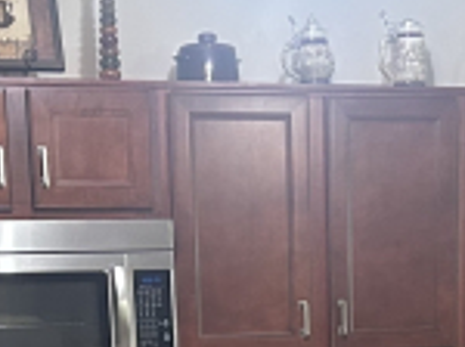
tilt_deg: -13.6
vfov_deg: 11.7
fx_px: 1556
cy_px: 641
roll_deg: +1.3
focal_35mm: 116
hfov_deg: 17.0
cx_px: 318
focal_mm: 5.7
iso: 400
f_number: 1.5
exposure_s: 1/60
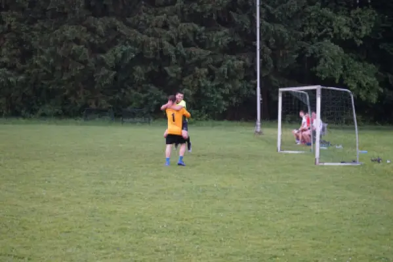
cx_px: 196
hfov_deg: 28.8
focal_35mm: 70
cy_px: 131
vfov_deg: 19.5
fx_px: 764
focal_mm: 70
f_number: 5.6
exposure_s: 1/160
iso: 2000
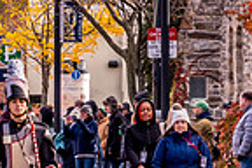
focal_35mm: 623
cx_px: -226
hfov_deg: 3.3
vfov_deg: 2.2
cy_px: 160
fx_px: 4361
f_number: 6.3
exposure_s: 1/400
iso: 800
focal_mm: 155
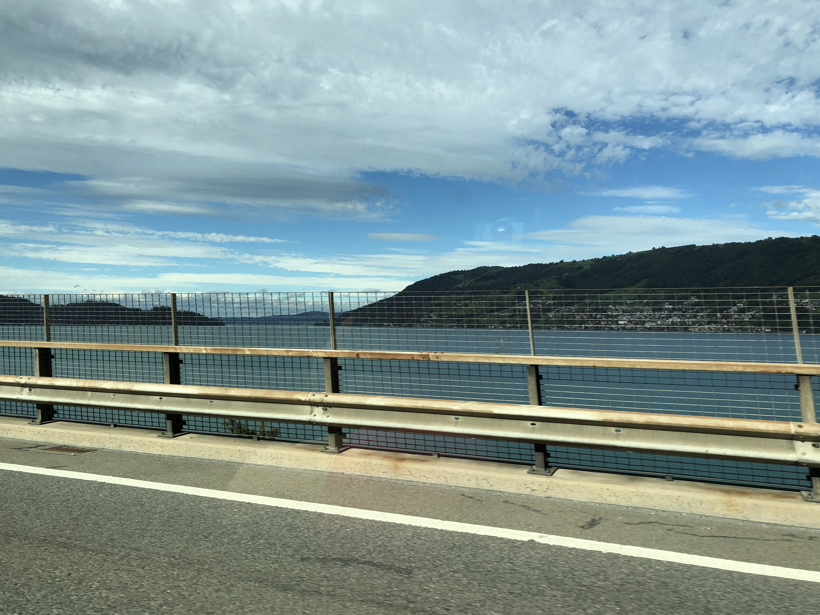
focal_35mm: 29
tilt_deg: +1.9
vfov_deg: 48.2
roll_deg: -2.4
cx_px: 397
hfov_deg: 61.6
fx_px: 687
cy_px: 311
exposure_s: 1/2315
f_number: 1.8
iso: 20
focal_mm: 3.99
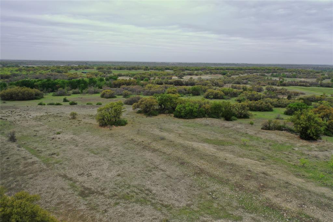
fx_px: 259
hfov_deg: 65.5
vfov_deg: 46.4
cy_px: 111
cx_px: 166
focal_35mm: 28
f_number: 2.8
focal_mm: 10.26
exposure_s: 1/25
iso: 100
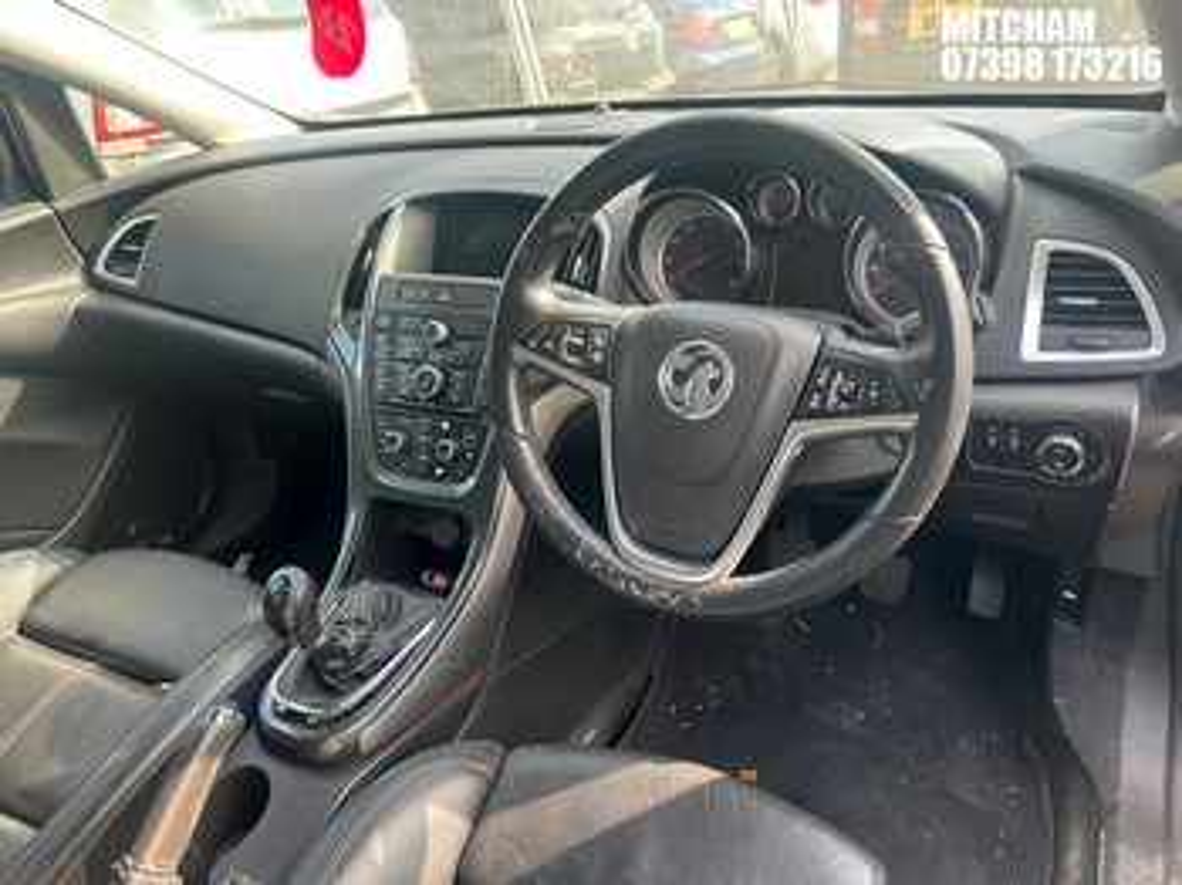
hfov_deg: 67.3
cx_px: 591
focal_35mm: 26
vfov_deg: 53.0
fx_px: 887
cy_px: 442
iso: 40
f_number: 1.5
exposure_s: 1/121
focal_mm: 5.7
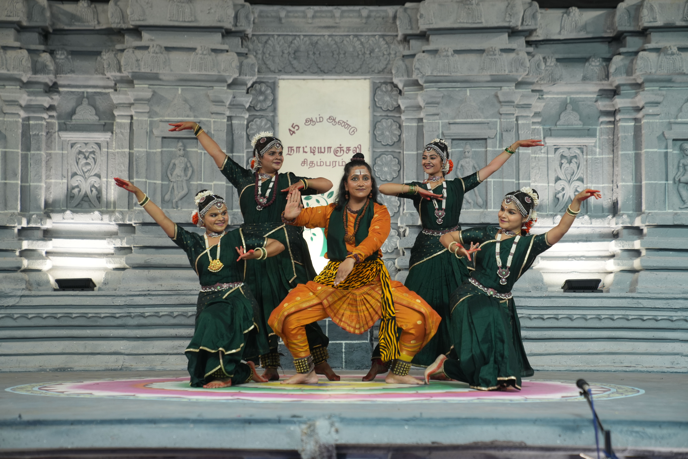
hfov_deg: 28.8
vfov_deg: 19.5
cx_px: 344
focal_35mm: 70
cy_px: 230
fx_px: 1338
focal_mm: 70
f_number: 2.8
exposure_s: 1/320
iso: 640
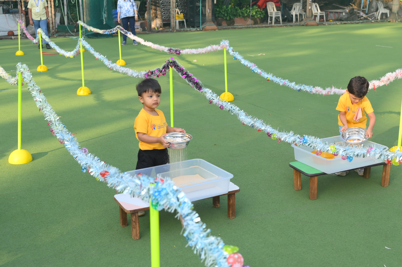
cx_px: 201
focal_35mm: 44
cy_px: 134
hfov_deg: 44.5
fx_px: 491
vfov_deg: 30.5
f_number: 5.6
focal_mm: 44
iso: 1000
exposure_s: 1/1000
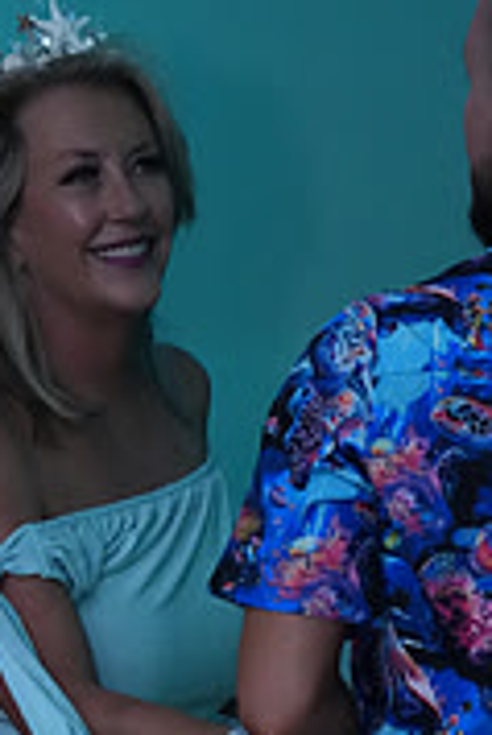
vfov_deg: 6.0
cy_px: 987
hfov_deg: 4.1
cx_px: 444
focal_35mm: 339
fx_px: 6935
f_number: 4.5
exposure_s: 1/200
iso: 8000
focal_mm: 104
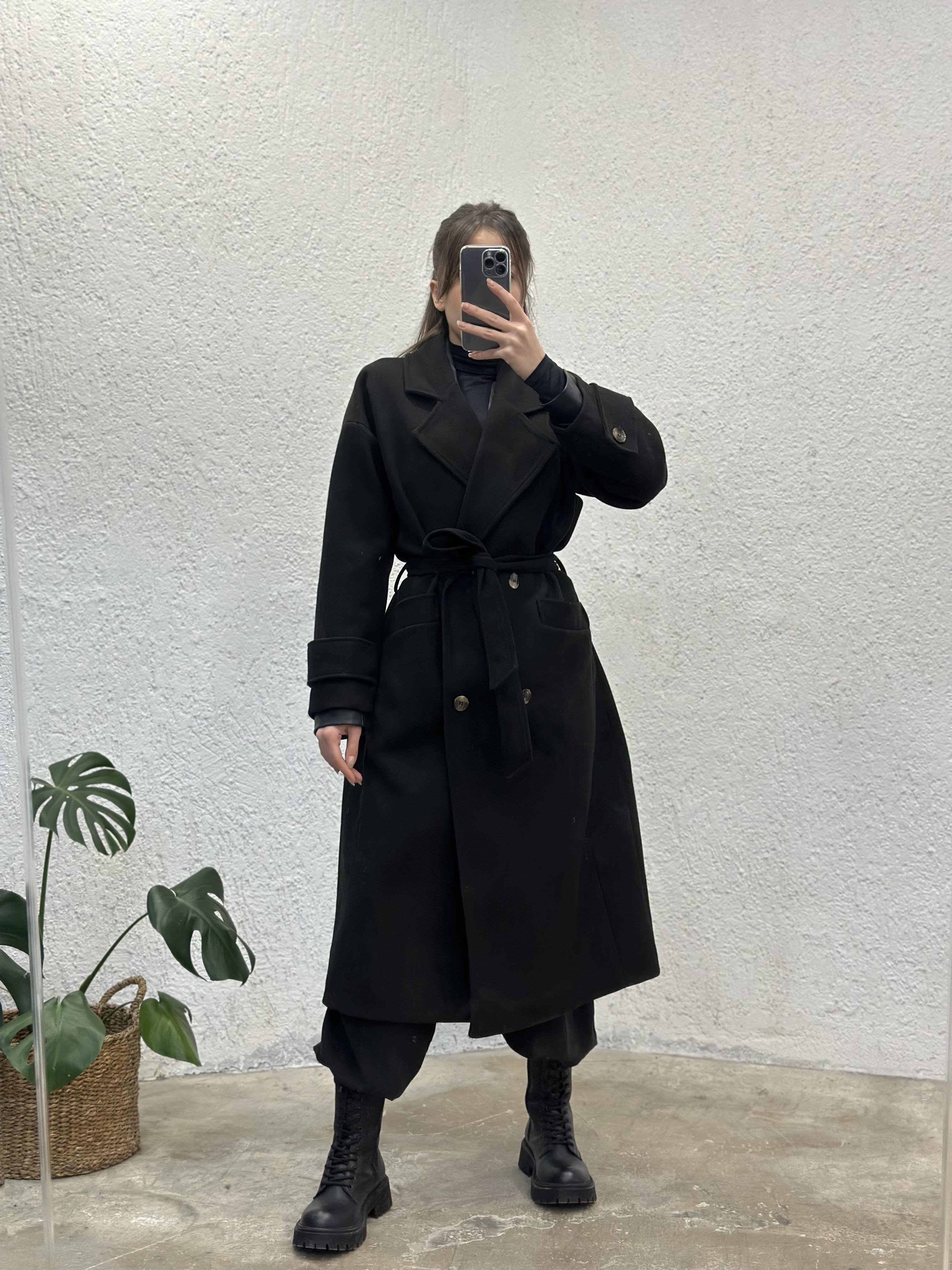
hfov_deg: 30.3
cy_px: 635
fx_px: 1760
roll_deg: +0.1
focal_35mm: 48
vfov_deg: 39.7
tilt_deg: -20.9
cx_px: 476
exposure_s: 1/100
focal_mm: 6.86
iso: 100
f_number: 1.78
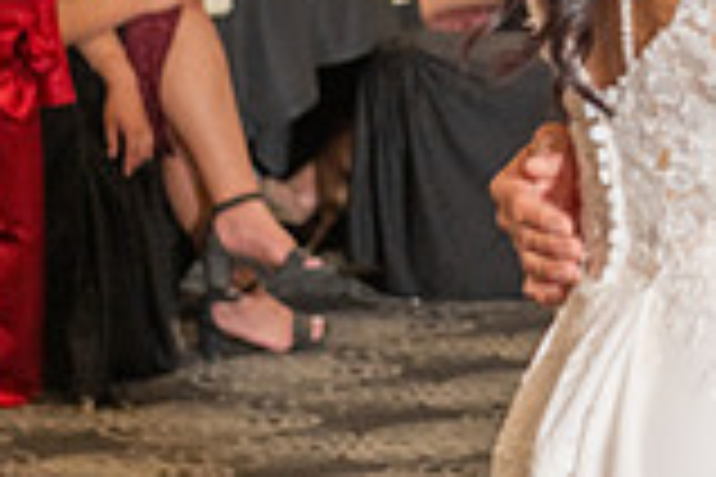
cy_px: -241
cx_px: 928
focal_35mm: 256
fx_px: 5091
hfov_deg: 7.9
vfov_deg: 5.3
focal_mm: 70
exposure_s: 1/125
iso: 800
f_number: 4.5
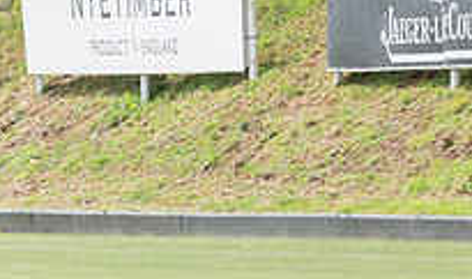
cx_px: -78
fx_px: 19139
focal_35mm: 1511
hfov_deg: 1.4
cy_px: 66
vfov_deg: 0.8
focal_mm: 500
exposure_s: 1/4000
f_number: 4
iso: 800
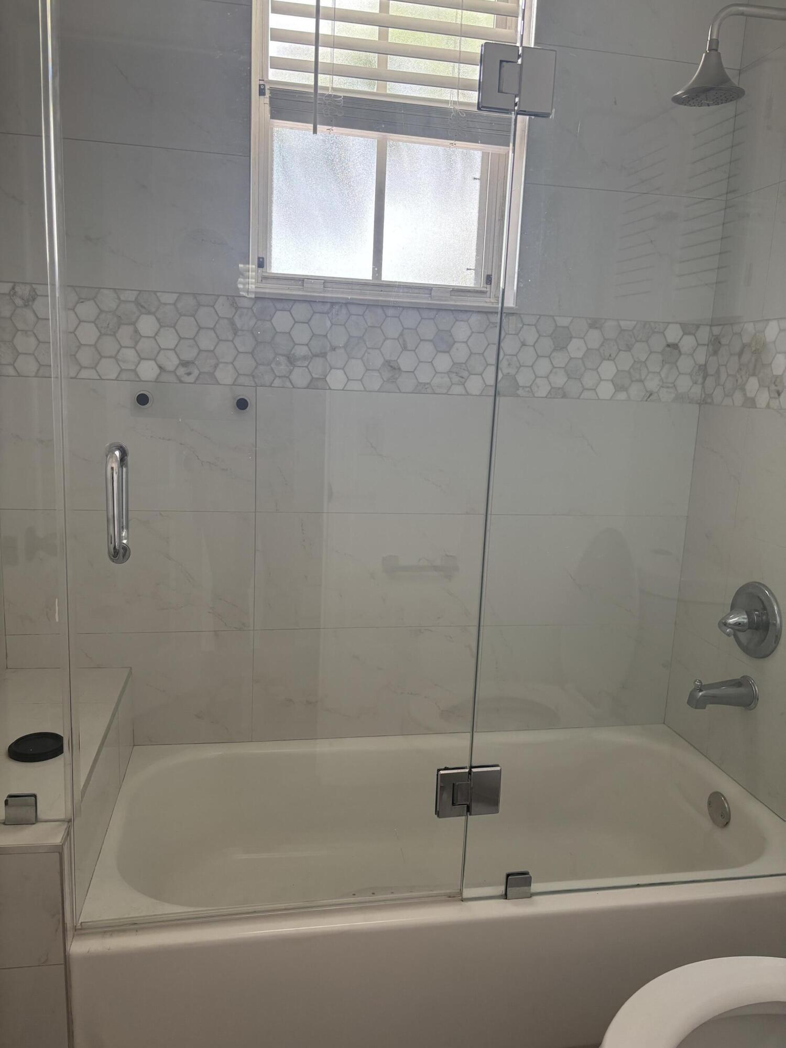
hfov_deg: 53.1
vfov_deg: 67.3
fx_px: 787
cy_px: 524
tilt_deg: -11.0
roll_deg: -2.8
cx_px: 393
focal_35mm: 26
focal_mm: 5.96
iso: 80
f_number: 1.6
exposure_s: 1/121
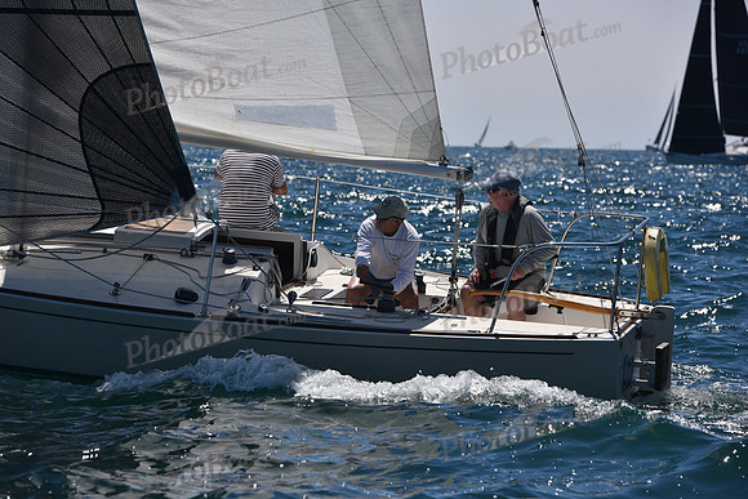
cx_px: 374
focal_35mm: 170
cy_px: 250
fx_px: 3533
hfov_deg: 12.1
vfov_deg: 8.1
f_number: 8
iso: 250
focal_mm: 170
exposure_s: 1/800
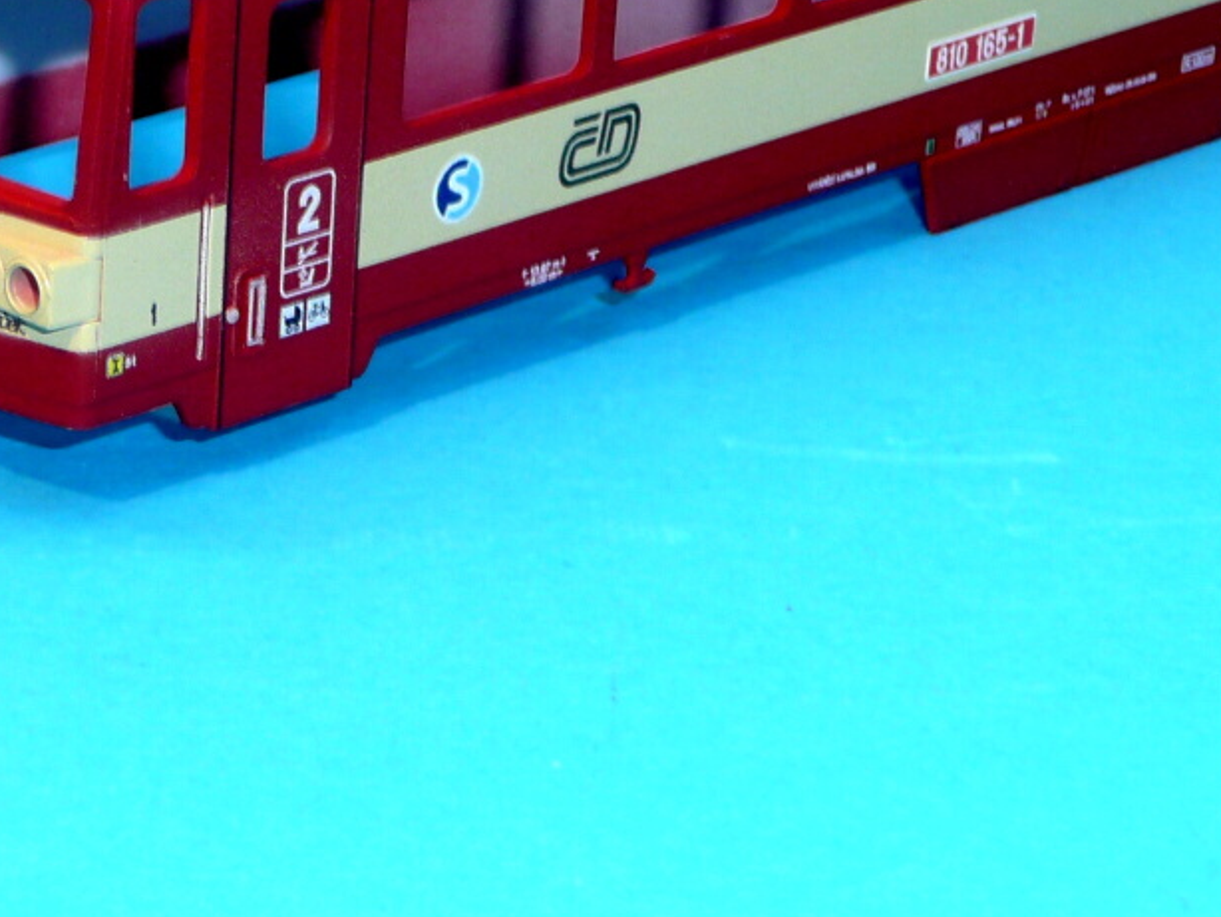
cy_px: 86
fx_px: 5822
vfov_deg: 9.0
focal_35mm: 165
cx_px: 547
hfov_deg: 12.0
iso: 100
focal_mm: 11.8
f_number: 4.6
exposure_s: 1/30
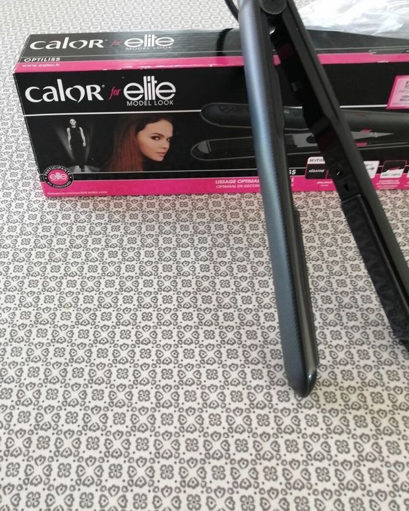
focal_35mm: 32
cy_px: 204
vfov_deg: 55.2
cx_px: 175
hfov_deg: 45.7
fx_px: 484
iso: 250
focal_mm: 3.95
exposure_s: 1/33.3
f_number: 1.8
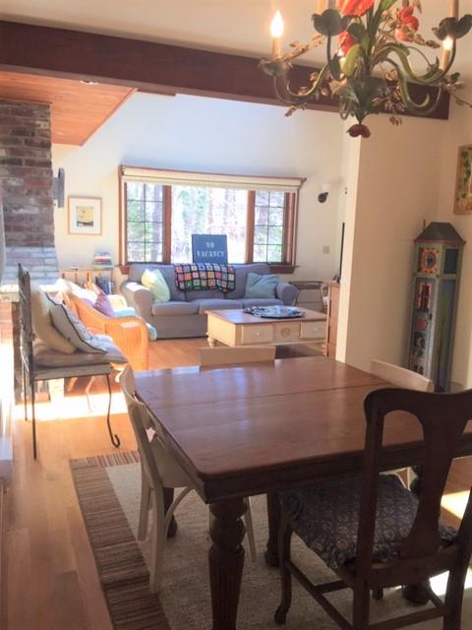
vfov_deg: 61.7
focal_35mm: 29
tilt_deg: -8.8
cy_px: 315
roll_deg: -2.3
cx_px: 236
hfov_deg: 48.2
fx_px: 527
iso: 40
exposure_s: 1/60
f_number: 2.2
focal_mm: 4.15
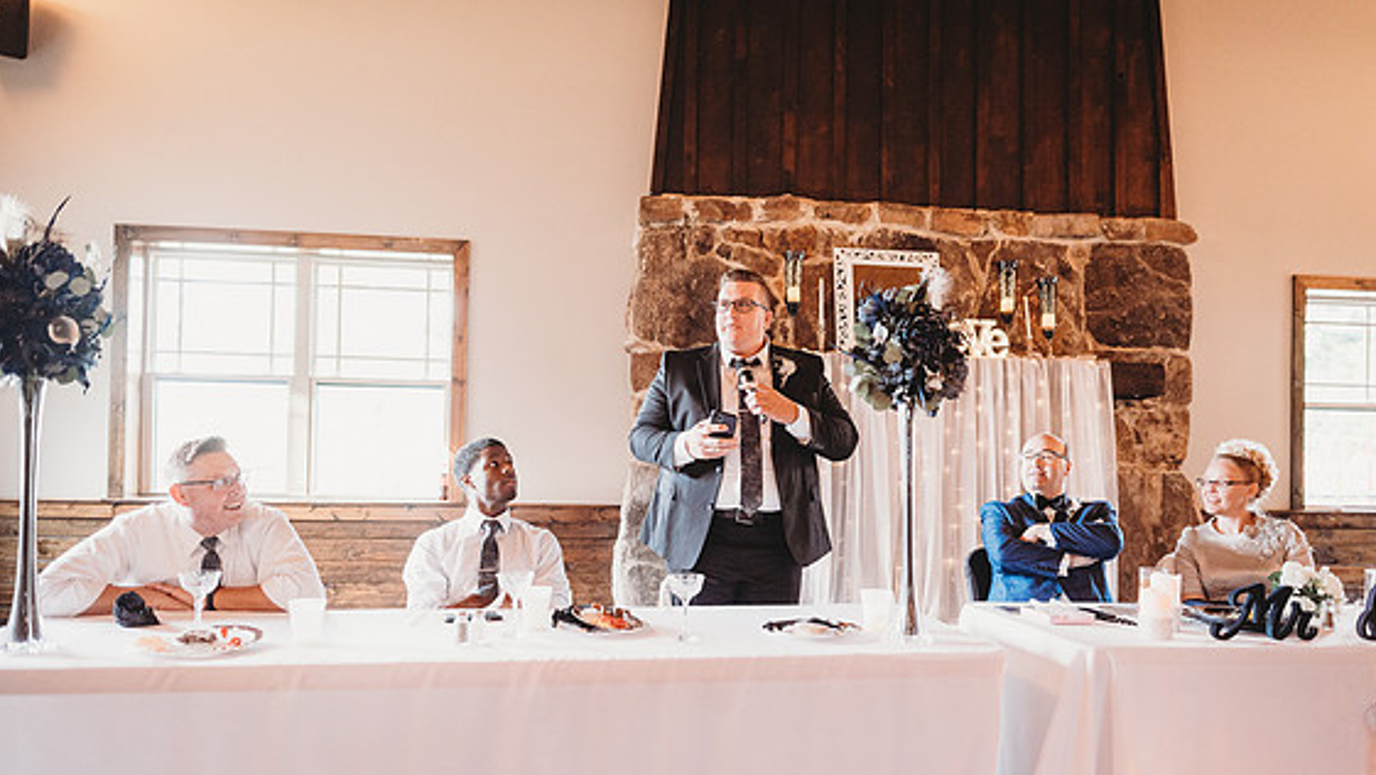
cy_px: 443
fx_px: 949
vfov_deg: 44.3
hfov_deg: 71.9
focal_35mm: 26
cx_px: 679
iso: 2000
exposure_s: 1/125
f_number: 2.5
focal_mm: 24
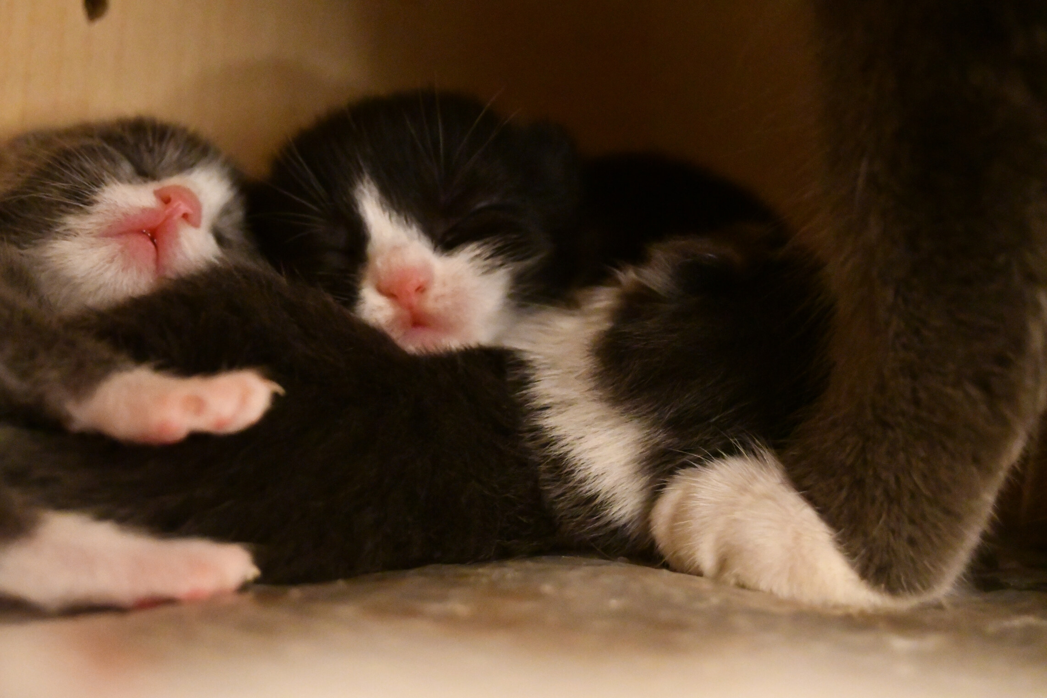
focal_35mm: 82
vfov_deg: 16.7
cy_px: 349
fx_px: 2385
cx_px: 524
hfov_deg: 24.8
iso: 12800
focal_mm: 55
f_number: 5.6
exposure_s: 1/50
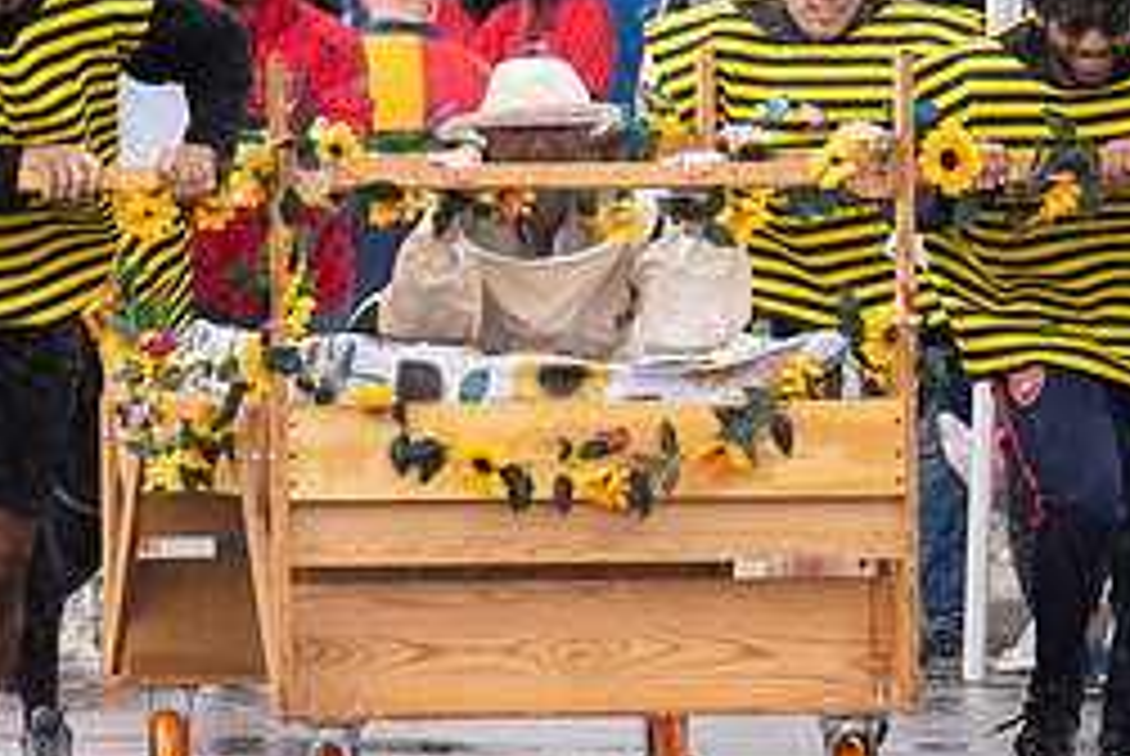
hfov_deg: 2.6
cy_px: 507
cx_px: 752
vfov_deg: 1.7
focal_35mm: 791
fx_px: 24857
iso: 800
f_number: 7.1
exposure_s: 1/400
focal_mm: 200
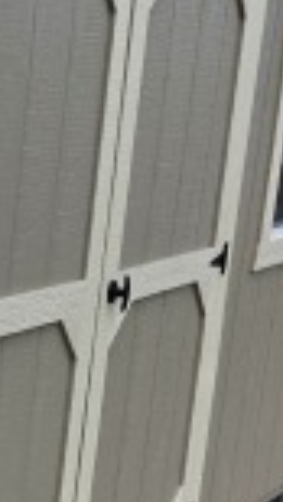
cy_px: 339
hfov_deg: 9.8
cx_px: -472
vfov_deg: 20.5
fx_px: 1383
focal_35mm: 104
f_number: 1.7
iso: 80
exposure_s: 1/5153
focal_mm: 6.3
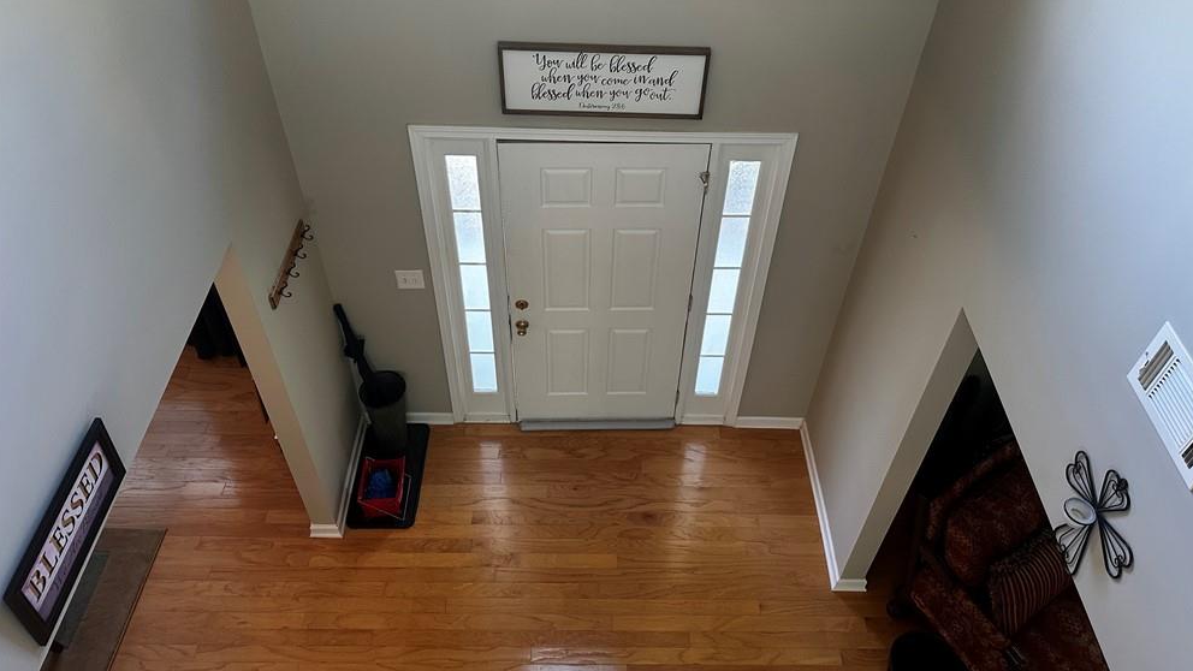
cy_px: 228
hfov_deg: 69.9
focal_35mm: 27
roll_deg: -2.5
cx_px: 607
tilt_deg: -42.0
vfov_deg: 42.4
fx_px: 854
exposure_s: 1/60
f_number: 1.78
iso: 160
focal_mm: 6.86
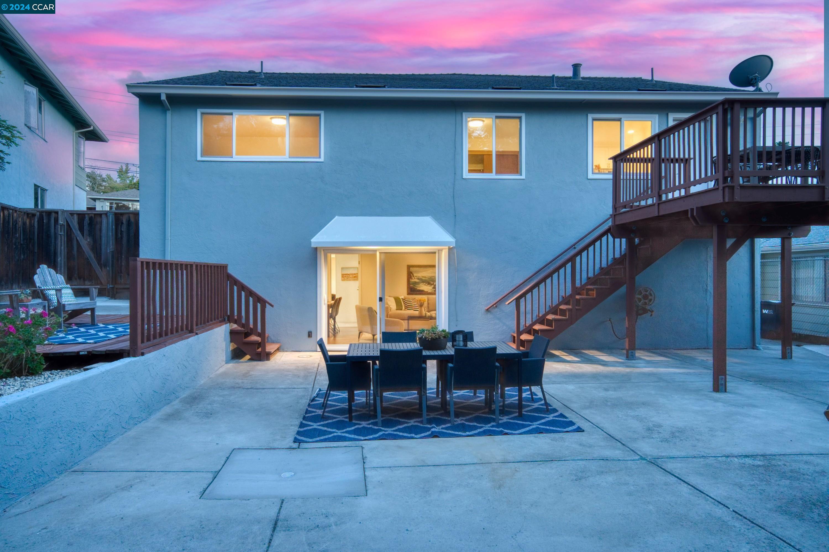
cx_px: 414
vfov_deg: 55.1
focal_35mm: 23
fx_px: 529
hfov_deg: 76.1
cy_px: 276
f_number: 8
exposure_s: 1/80
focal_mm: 23
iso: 400
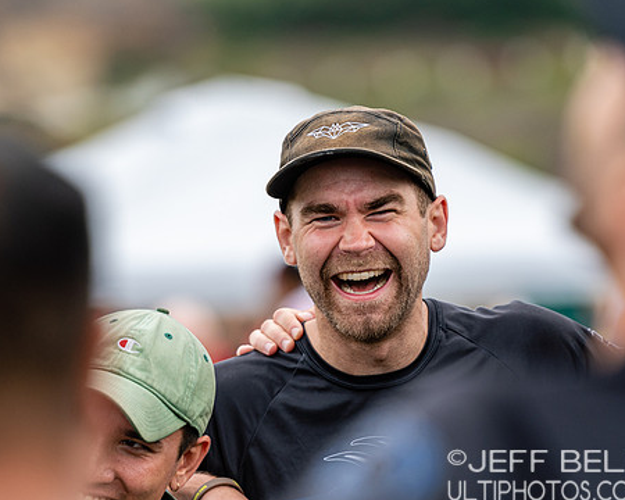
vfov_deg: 4.3
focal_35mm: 363
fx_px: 6715
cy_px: 249
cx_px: 356
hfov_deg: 5.3
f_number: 2.8
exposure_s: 1/1000
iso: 320
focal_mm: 200
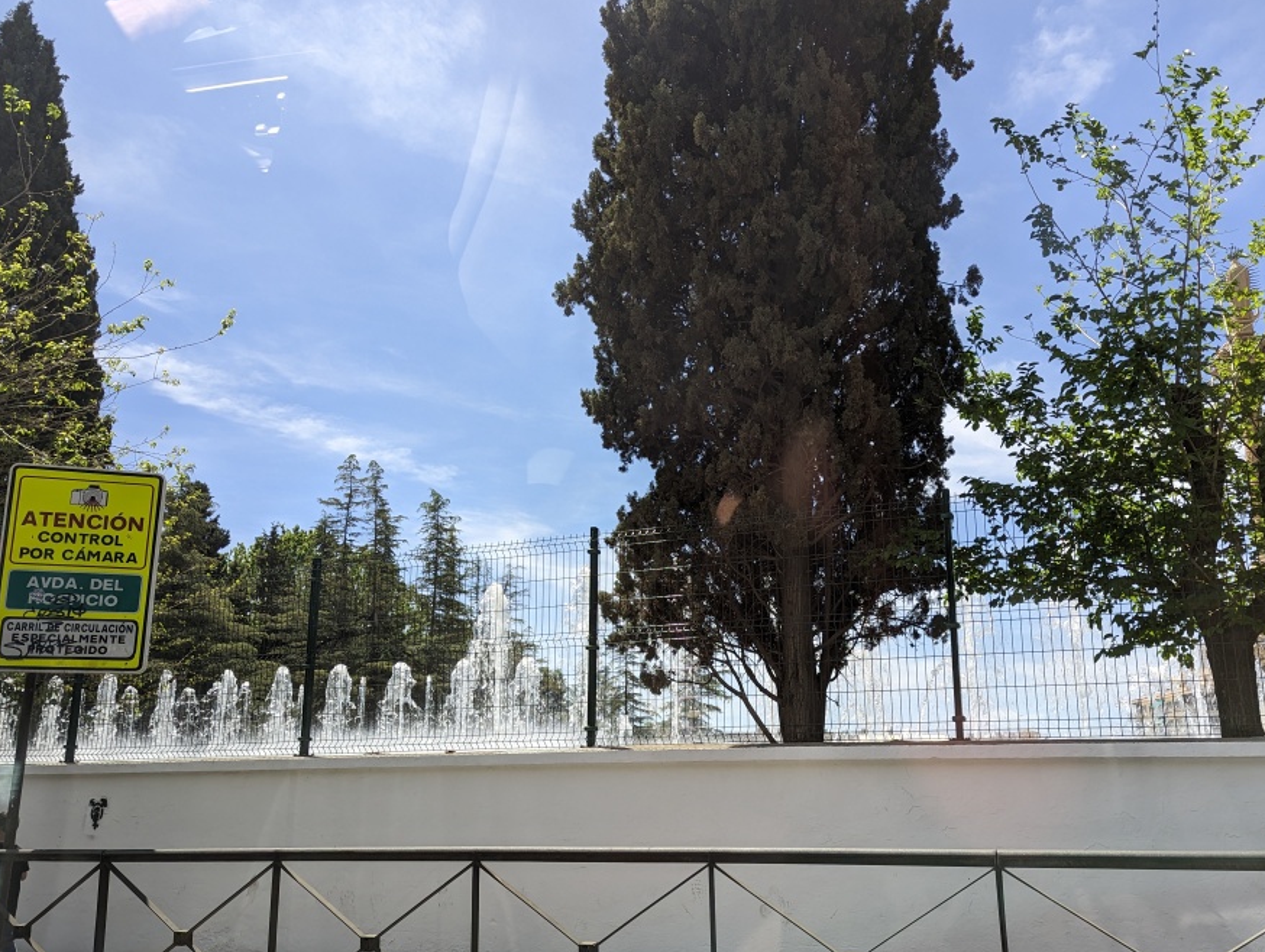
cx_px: 679
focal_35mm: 28
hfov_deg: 63.3
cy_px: 547
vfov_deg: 49.7
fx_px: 1025
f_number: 1.85
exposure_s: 1/206
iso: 44
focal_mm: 6.81
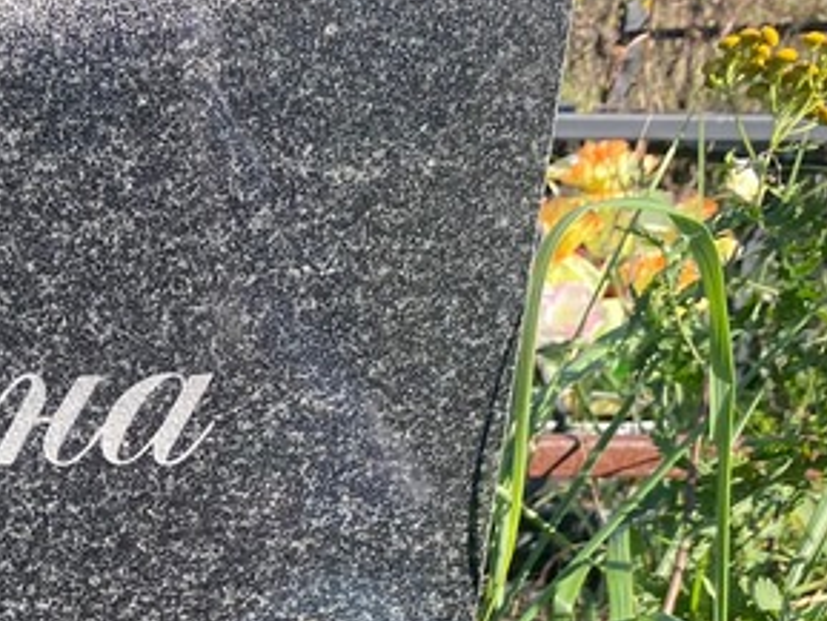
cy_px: 813
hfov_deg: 24.1
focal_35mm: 72
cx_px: -217
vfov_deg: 18.9
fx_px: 1721
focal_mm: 4.25
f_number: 1.8
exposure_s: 1/579
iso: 32
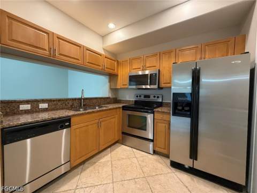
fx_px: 104
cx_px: 128
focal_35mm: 14
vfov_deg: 85.7
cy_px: 96
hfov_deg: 102.1
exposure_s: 1/60
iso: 320
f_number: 2.2
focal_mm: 2.22
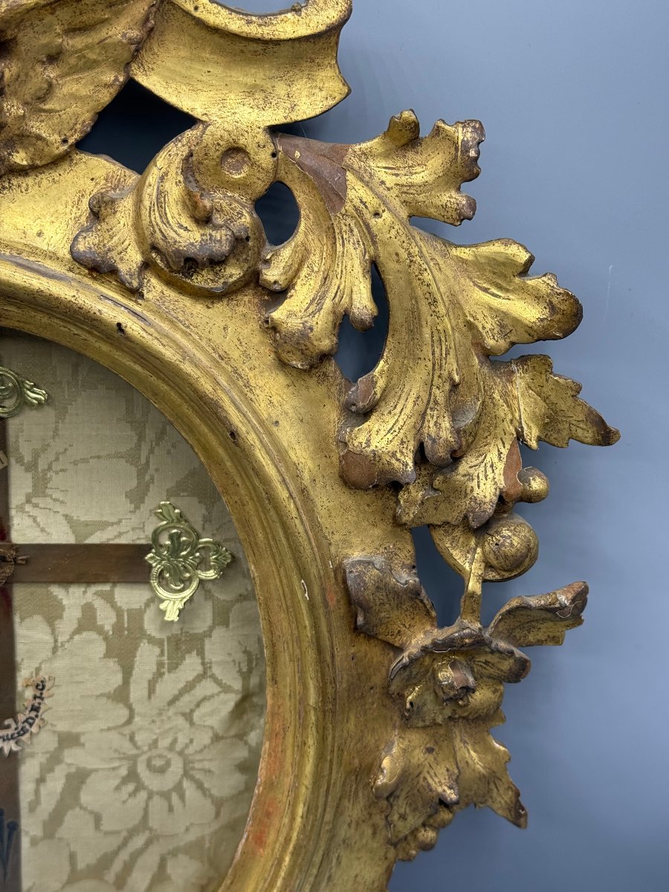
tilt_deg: -29.3
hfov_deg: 30.3
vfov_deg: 39.7
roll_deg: -3.8
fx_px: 1237
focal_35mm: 48
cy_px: 446
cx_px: 334
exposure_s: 1/636
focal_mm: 6.76
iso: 64
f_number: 1.78
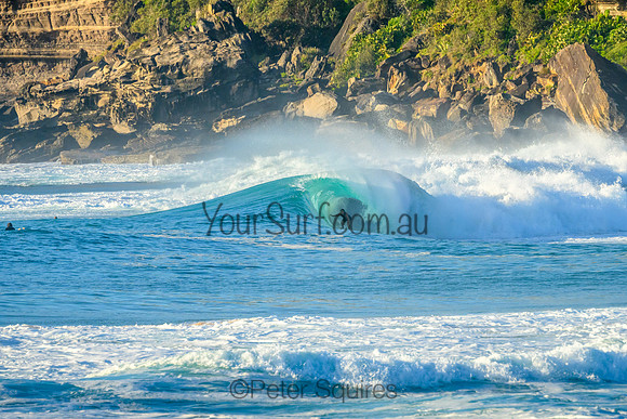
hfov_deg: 3.8
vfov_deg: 2.5
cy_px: 205
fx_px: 9569
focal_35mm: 549
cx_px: 346
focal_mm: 400
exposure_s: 1/2000
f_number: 9
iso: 1000
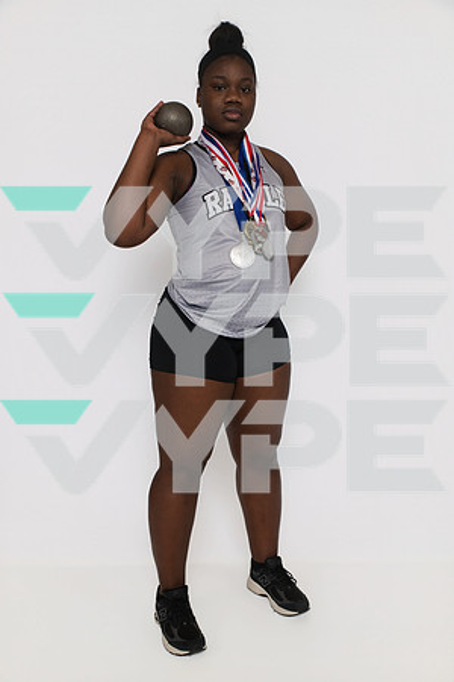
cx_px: 227
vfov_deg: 54.4
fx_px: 662
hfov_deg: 37.9
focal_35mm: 35
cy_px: 341
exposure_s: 1/320
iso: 640
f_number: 8
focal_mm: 35
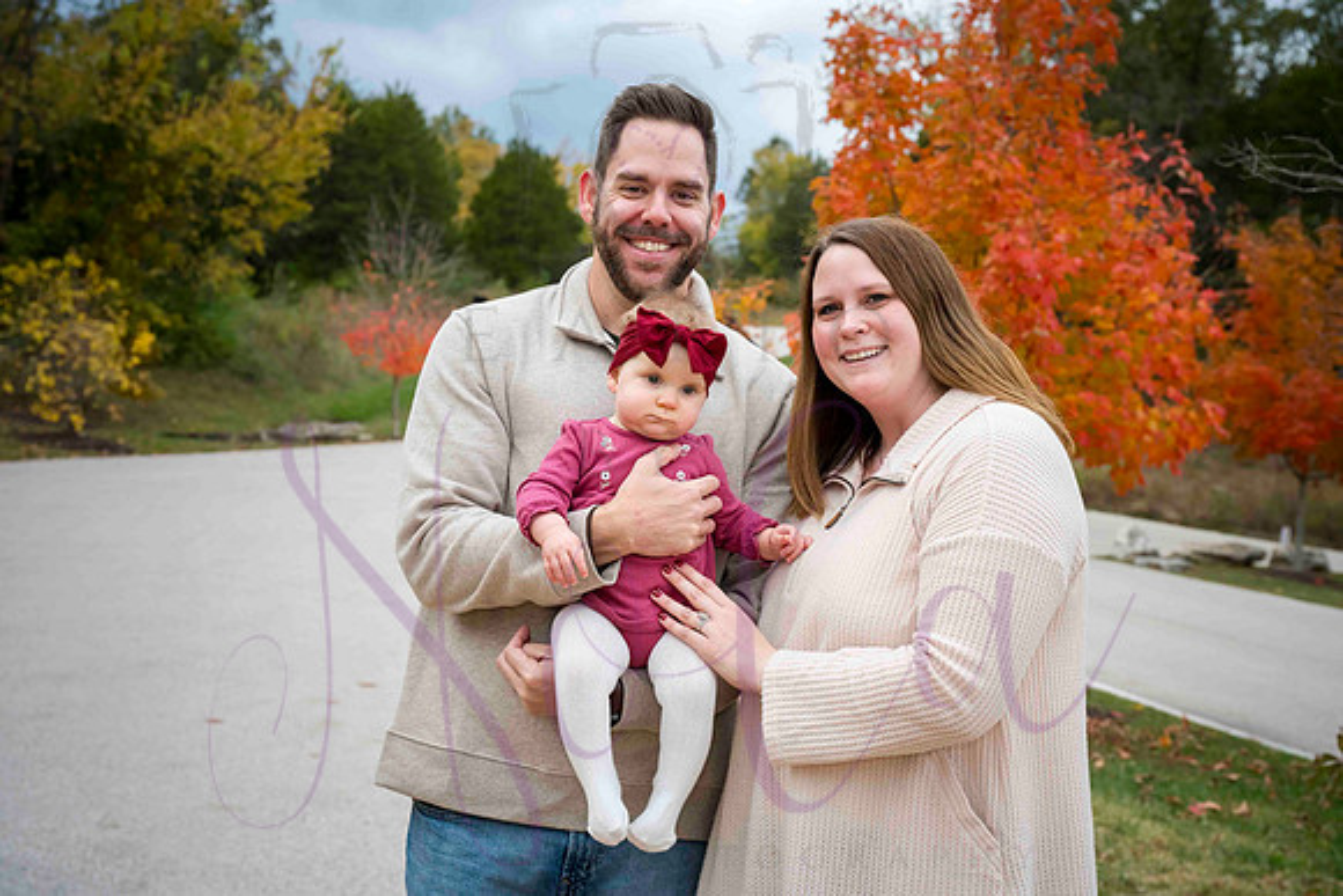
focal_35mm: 57
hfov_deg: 35.0
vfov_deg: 23.8
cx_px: 672
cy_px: 448
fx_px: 2127
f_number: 6.3
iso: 400
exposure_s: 1/640
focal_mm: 57
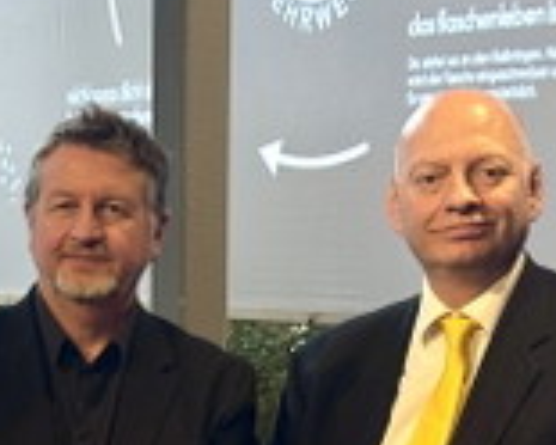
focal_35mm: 151
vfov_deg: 10.1
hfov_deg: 12.5
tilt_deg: -5.5
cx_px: -86
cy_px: 472
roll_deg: +0.8
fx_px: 2485
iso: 80
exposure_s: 1/72
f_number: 1.78
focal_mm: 6.76
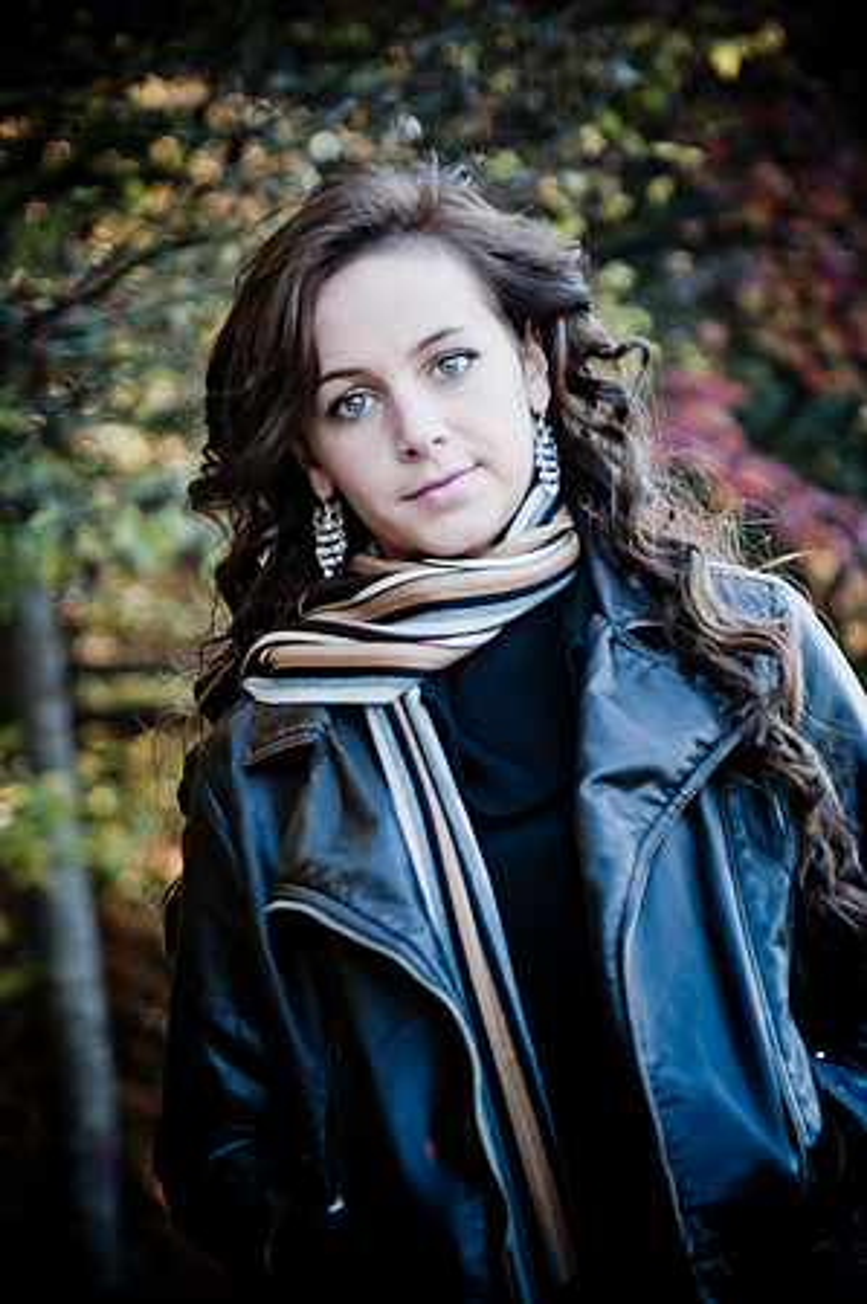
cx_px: 434
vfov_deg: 19.5
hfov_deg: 13.0
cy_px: 652
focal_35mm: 105
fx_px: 3802
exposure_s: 1/250
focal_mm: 70
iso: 200
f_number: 2.8
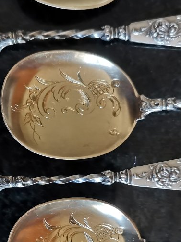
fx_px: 432
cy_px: 176
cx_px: 54
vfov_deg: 30.8
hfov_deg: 23.5
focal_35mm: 62
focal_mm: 4.75
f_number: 1.8
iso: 320
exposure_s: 1/100
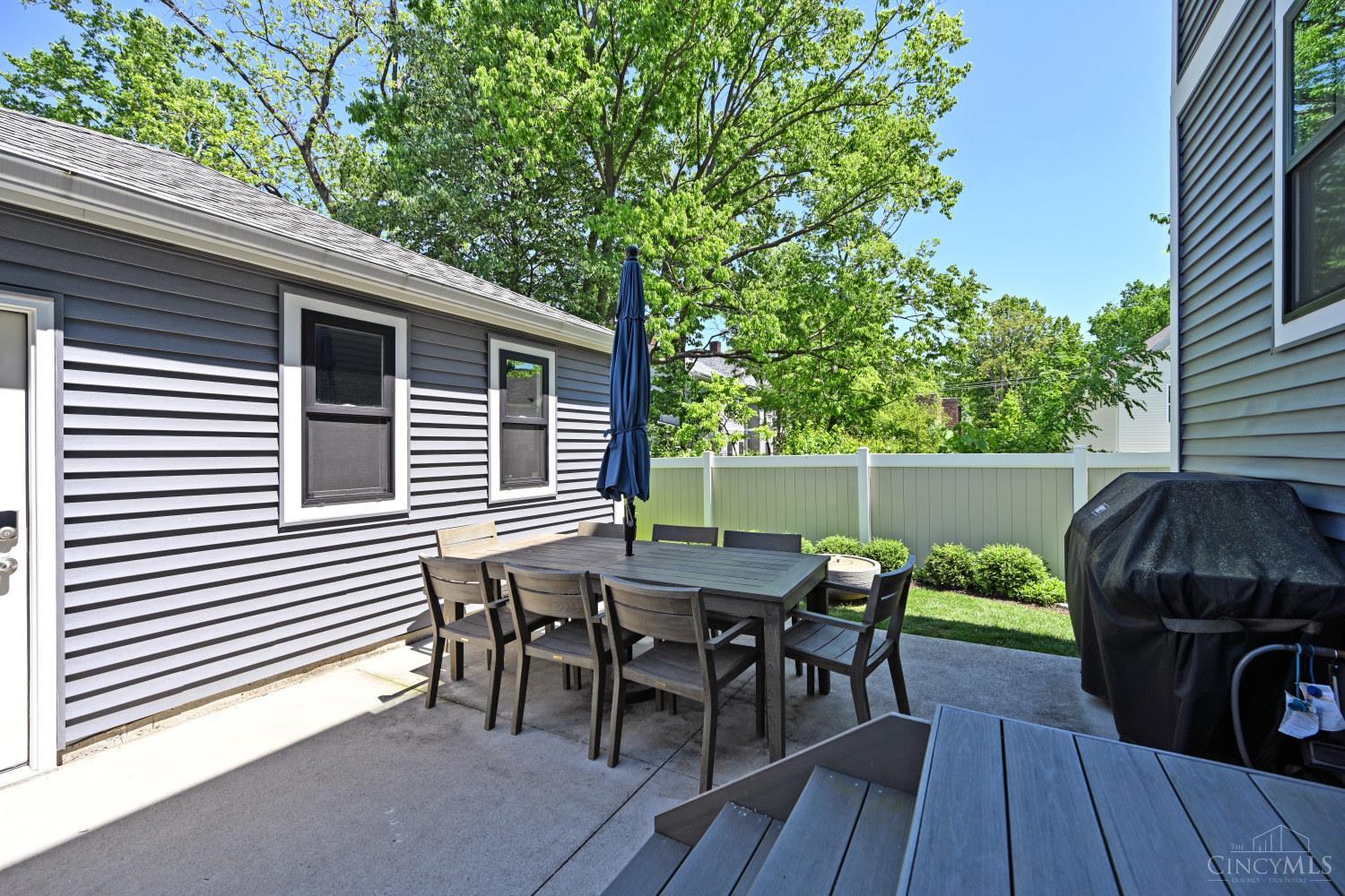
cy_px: 448
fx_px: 523
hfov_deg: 104.3
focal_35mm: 14
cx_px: 672
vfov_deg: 81.2
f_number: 5.6
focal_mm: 14
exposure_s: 1/250
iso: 100
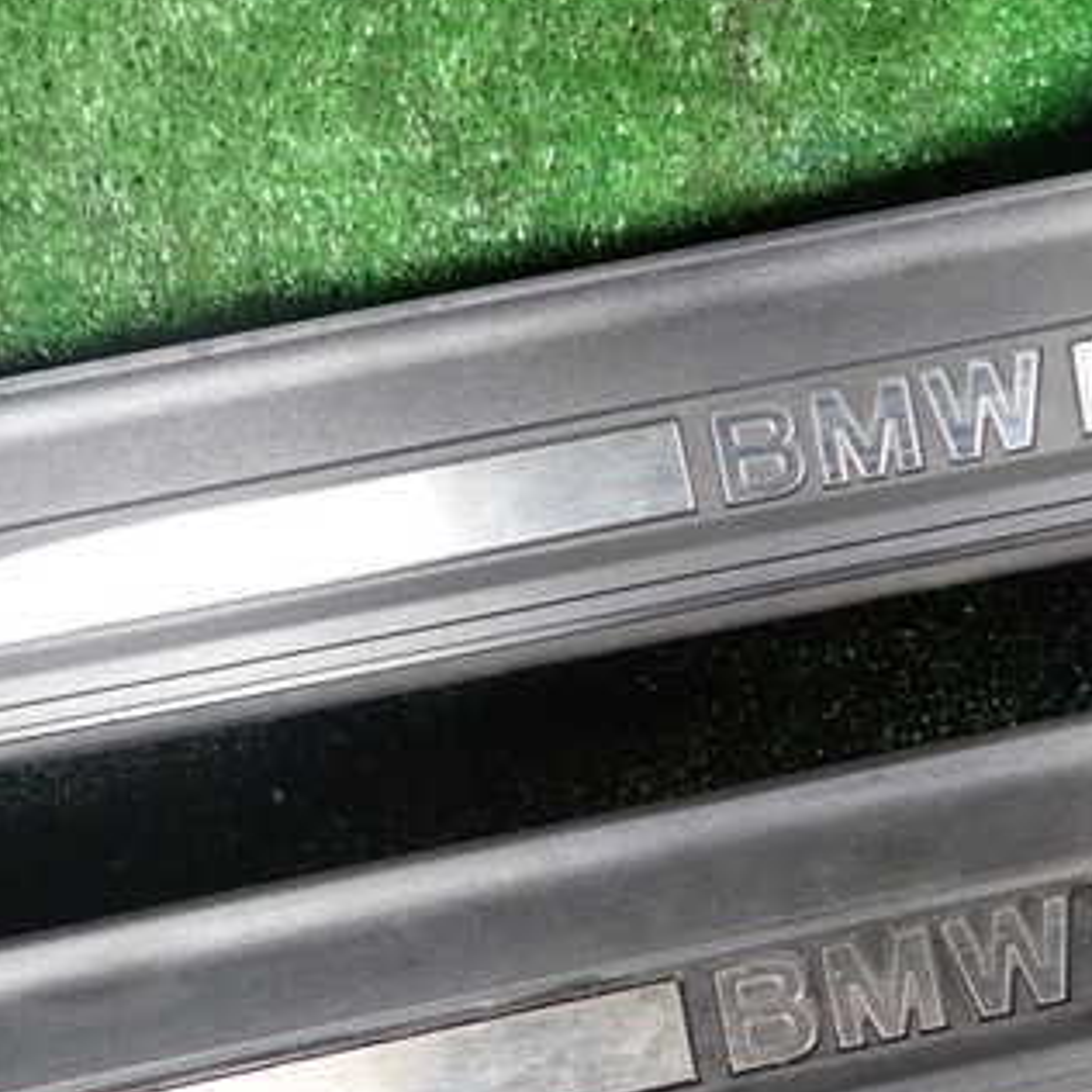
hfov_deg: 38.6
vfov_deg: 39.9
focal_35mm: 42
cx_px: 864
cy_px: 643
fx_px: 1499
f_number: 2
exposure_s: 1/60
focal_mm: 4.5
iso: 160
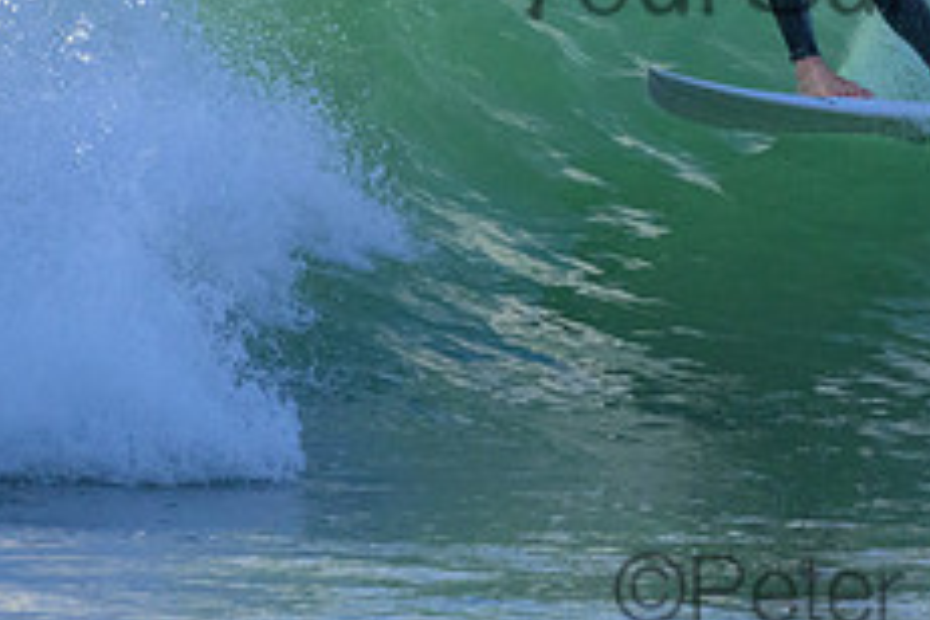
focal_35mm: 2013
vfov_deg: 0.7
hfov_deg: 1.0
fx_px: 51998
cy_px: -79
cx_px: 926
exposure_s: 1/2000
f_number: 11
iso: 5000
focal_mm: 800
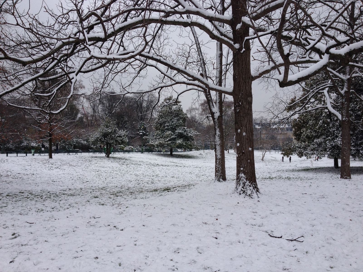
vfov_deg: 40.7
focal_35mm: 35
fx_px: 367
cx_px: 182
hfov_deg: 52.6
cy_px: 136
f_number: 2.4
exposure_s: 1/826
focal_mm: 4.28
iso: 64
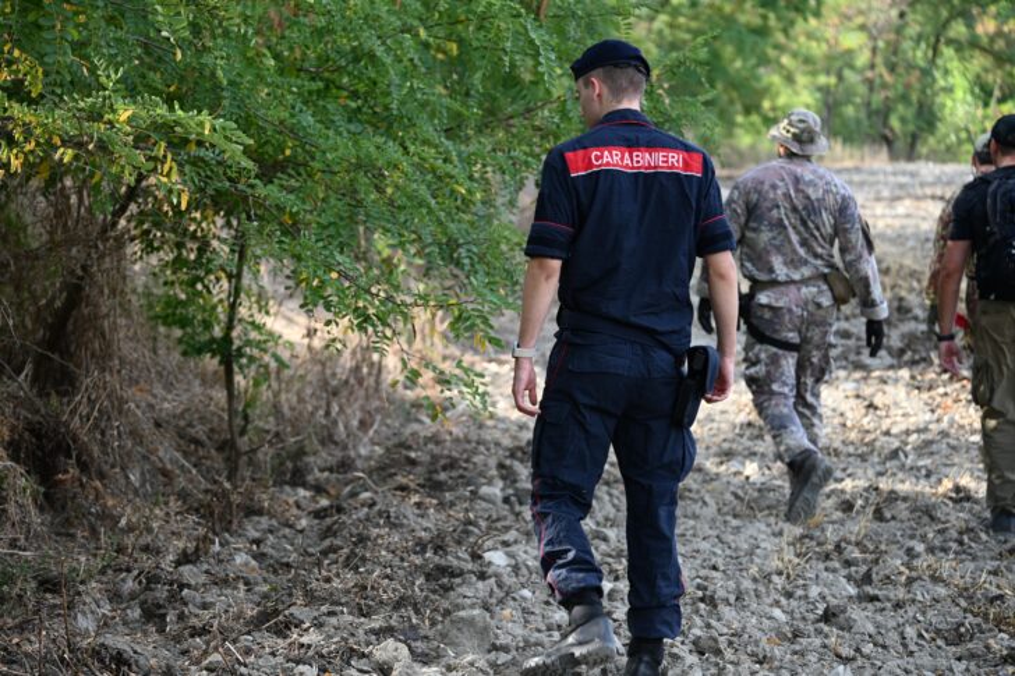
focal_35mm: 156
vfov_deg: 8.8
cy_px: 338
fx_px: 4397
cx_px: 508
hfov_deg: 13.2
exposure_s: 1/160
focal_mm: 104
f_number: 5
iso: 160
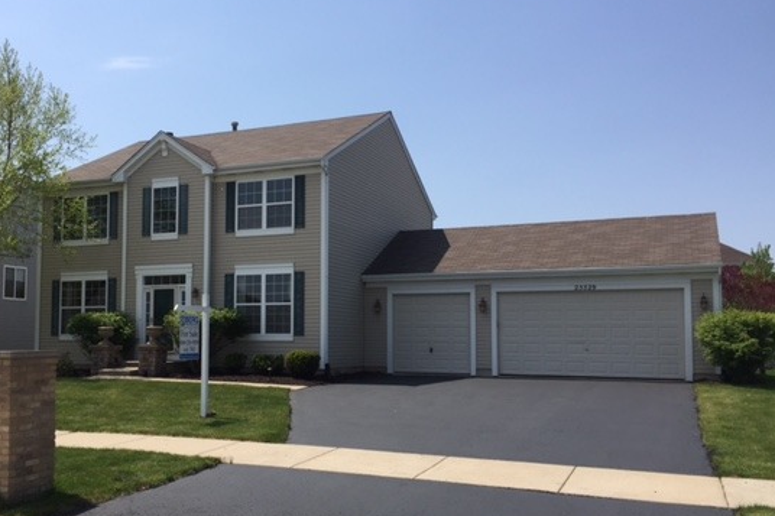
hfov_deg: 52.9
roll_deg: -1.3
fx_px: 775
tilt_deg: +3.0
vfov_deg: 36.8
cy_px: 302
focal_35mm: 36
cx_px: 318
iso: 32
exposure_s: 1/2198
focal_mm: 4.15
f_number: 2.2
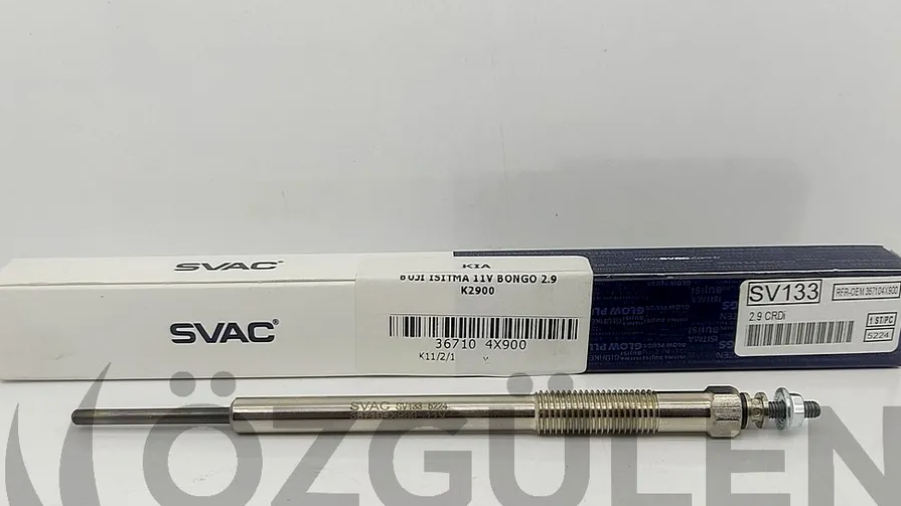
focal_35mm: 38
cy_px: 336
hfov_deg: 52.8
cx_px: 442
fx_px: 908
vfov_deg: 30.9
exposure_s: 1/206
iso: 100
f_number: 1.79
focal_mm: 4.74
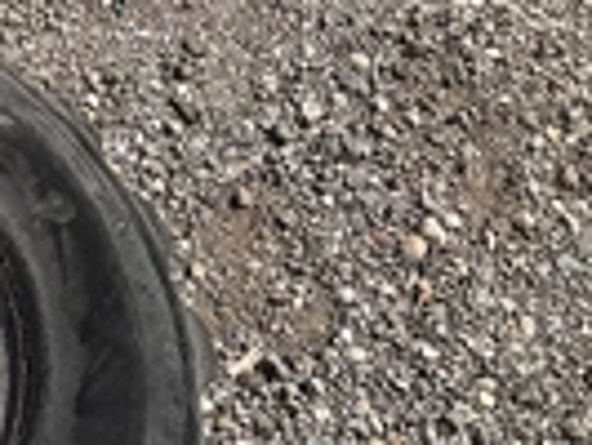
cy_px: 454
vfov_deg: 16.6
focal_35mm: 87
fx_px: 1489
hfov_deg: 20.0
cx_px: -240
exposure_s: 1/1121
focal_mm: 3
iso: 25
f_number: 1.8
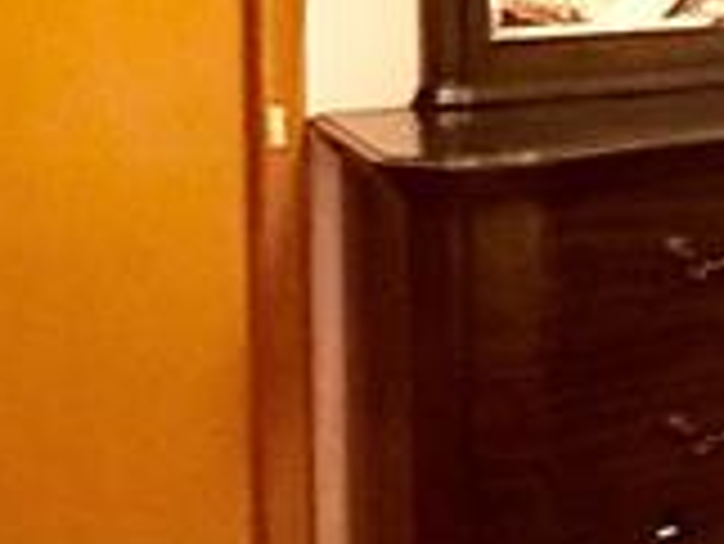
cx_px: 1318
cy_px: -13
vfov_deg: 16.2
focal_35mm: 89
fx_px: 1863
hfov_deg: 17.6
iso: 1000
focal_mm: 2.22
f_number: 2.2
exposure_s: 1/60
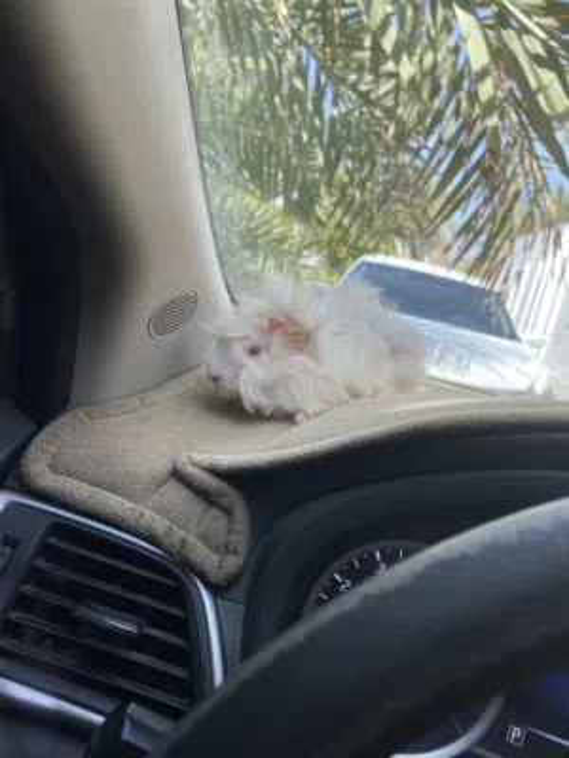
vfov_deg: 67.3
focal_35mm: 26
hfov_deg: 53.1
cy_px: 379
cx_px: 284
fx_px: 570
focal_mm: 4.25
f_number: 1.8
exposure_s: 1/367
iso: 32
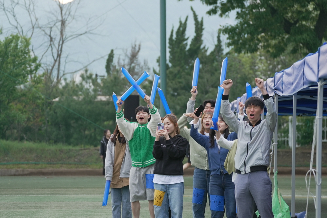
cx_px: 164
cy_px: 109
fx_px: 1644
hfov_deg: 11.4
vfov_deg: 7.6
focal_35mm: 181
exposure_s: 1/200
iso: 640
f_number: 5.6
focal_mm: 181
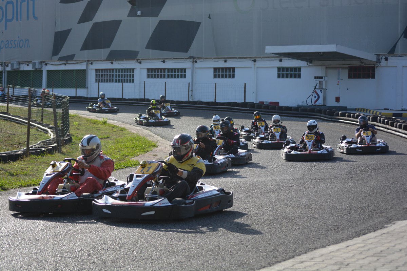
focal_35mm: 82
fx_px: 933
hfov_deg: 24.6
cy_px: 136
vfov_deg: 16.6
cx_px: 204
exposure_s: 1/1250
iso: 400
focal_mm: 55
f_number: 5.6
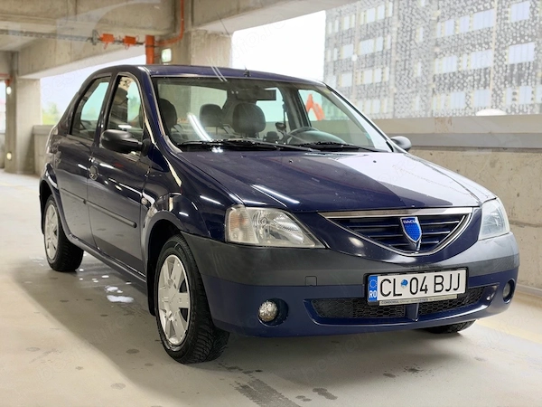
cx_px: 271
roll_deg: -1.3
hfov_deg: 39.7
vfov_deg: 30.3
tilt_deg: -5.3
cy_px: 204
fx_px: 752
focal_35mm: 48
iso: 320
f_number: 1.48
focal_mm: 6.93
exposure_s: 1/25
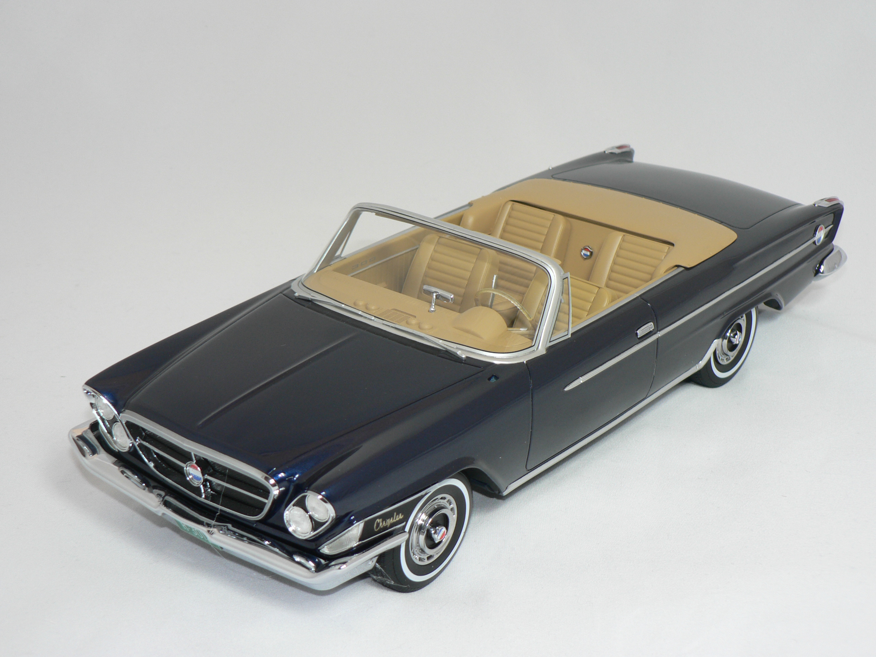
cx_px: 438
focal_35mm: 61
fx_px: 1544
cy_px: 328
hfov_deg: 31.7
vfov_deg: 24.0
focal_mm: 10.2
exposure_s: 1/60
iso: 80
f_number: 3.2
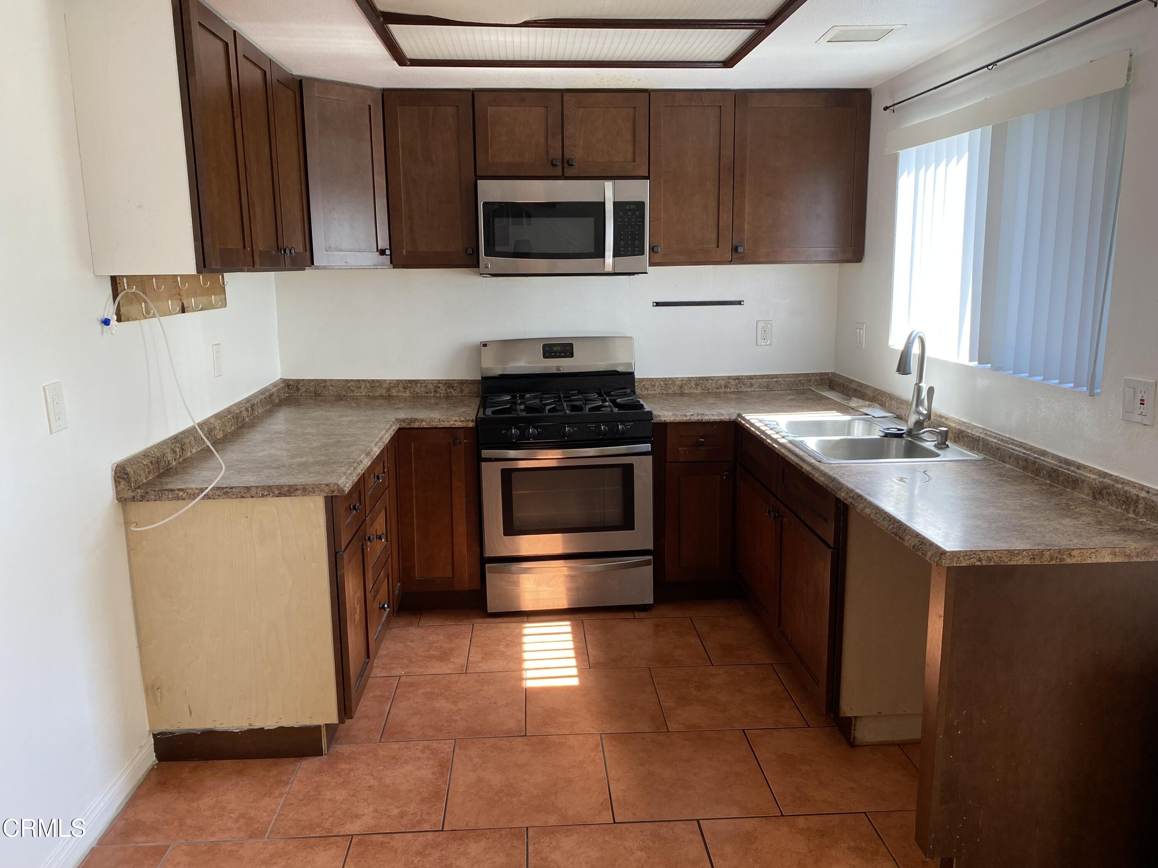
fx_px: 870
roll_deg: +0.7
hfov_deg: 67.3
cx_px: 579
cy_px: 434
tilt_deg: -9.8
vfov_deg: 53.1
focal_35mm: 26
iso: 64
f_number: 1.8
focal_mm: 4.25
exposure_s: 1/121
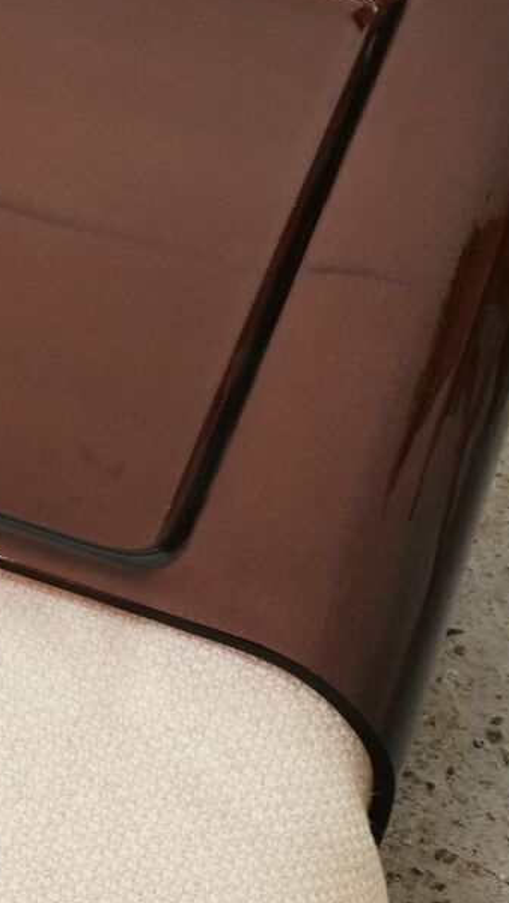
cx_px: -203
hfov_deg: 11.9
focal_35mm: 98
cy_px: 445
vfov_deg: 21.8
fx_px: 2349
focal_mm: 5.58
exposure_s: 1/50
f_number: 1.8
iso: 160
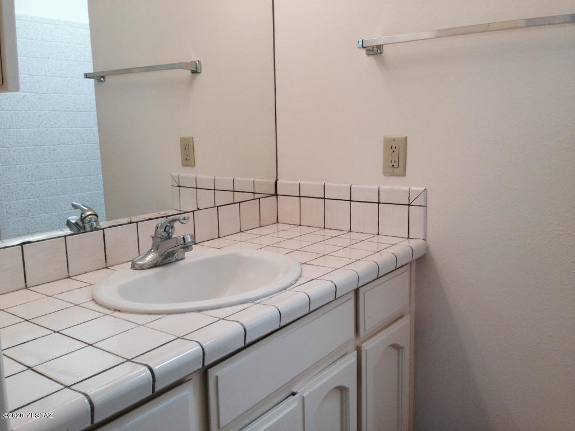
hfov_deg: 55.4
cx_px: 288
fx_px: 548
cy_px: 216
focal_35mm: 33
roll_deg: +1.9
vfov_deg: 42.9
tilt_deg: -10.4
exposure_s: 1/120
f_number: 2.4
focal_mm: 4.12
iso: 64
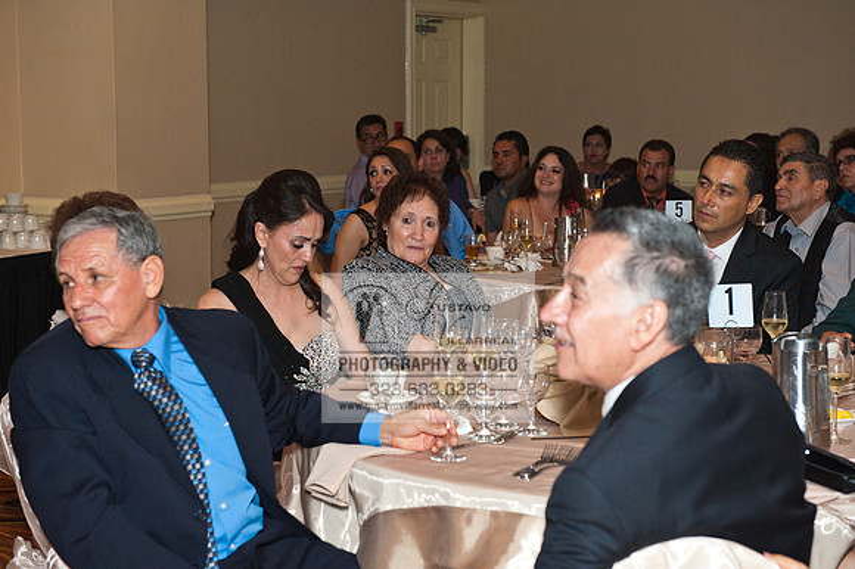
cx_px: 428
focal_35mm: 70
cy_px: 284
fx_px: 1661
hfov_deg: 28.9
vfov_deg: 19.4
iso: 2000
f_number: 5.6
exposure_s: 1/100
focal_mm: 70
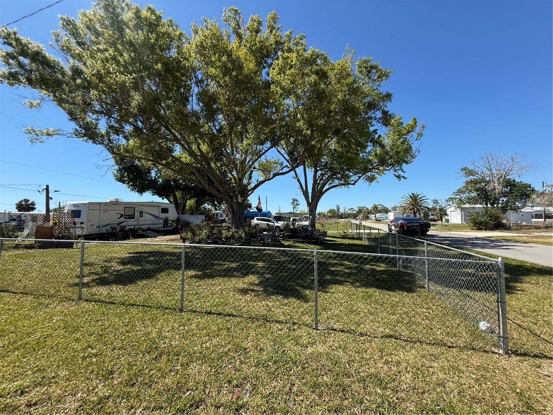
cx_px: 276
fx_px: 224
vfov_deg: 85.7
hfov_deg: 102.1
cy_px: 208
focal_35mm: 14
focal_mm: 2.22
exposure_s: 1/1235
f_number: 2.2
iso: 50
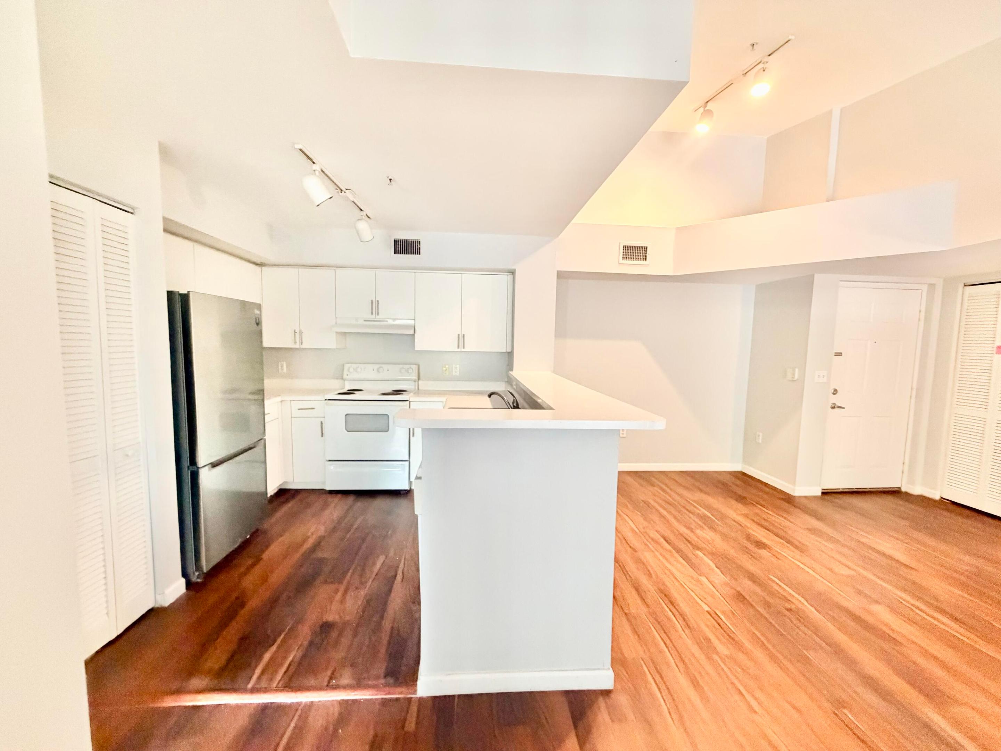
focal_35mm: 14
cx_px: 500
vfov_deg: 85.7
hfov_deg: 102.1
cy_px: 376
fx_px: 405
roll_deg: -1.2
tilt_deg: -4.5
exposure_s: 1/60
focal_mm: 2.22
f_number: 2.2
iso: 640
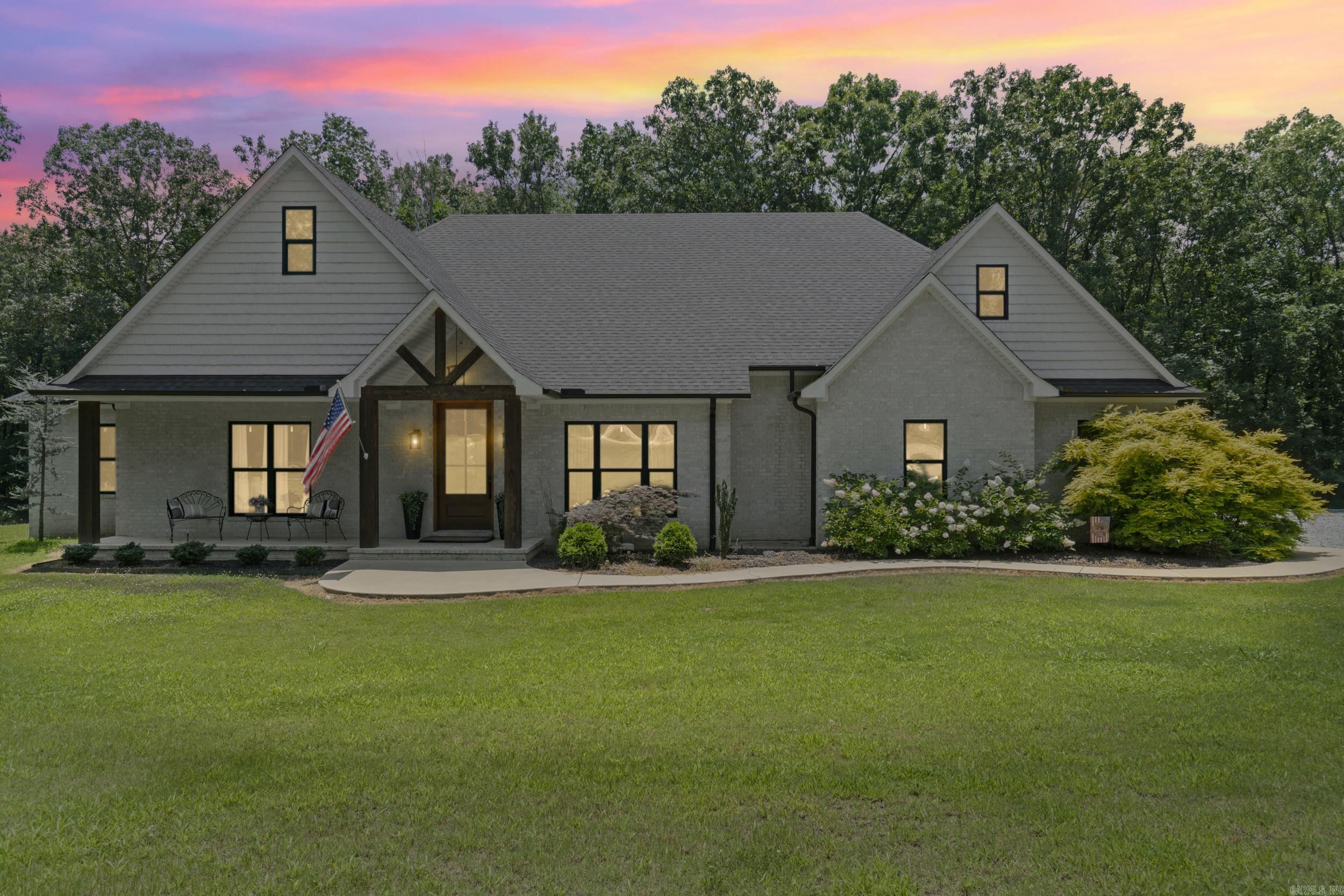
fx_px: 1008
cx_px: 672
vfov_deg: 47.9
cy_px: 448
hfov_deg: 67.4
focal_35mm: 27
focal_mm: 18
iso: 250
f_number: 9
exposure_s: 1/80
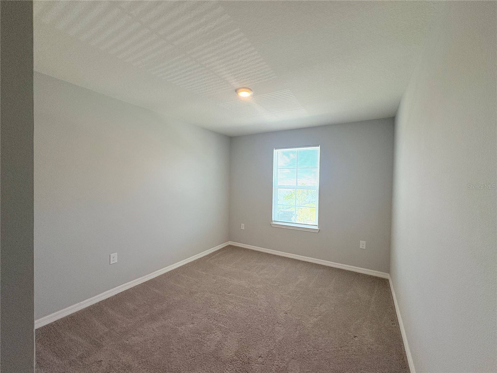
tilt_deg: -0.4
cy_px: 186
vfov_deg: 85.7
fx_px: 201
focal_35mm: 14
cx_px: 248
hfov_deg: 102.1
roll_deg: -0.4
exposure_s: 1/132
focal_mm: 2.22
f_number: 2.2
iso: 100
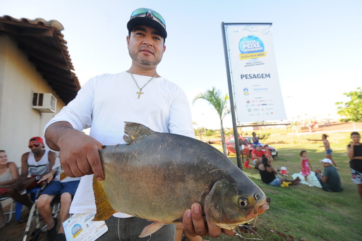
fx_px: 151
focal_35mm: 15
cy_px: 120
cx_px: 181
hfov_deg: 100.5
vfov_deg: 77.2
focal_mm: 10
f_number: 4.5
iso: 400
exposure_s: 1/250
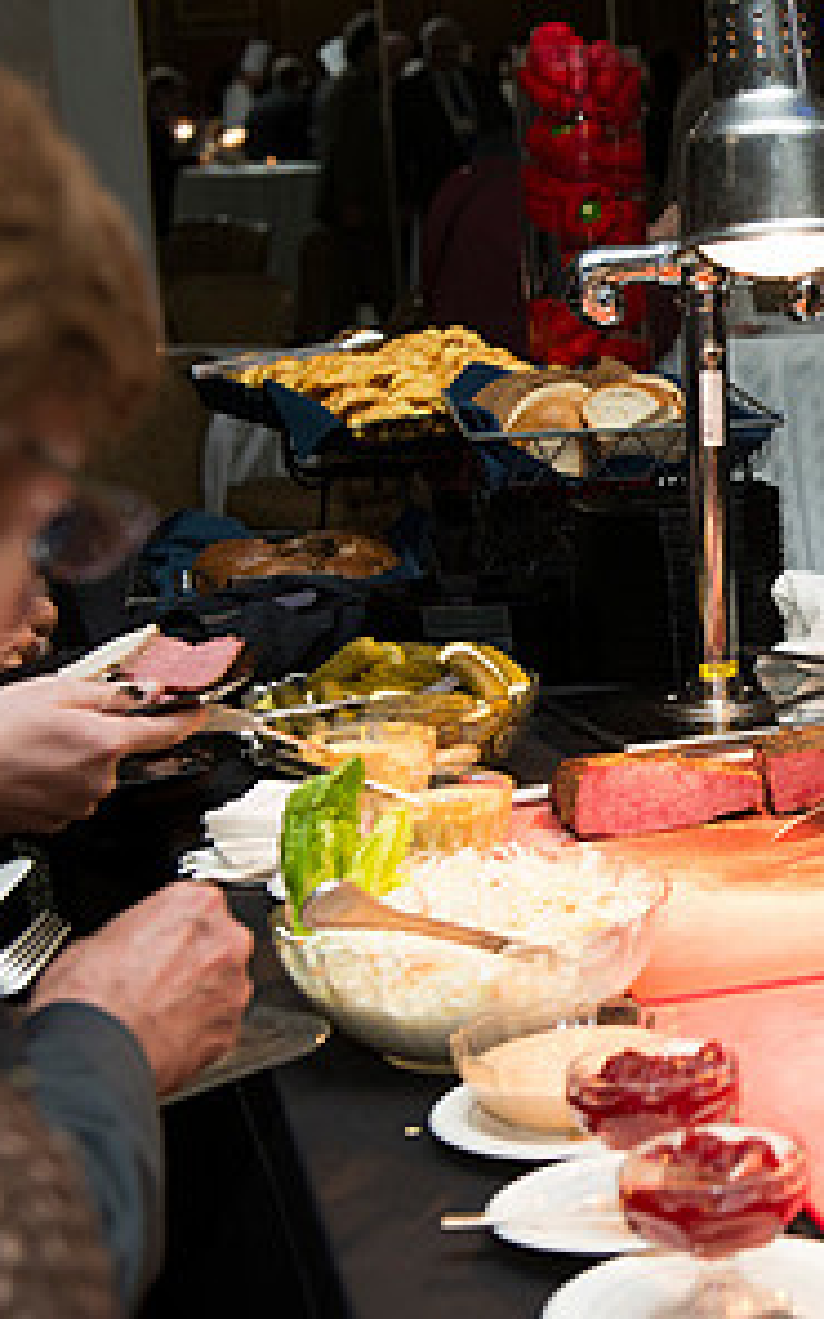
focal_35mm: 84
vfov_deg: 24.6
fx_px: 3018
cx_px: 1198
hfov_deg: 14.6
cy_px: 577
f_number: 4.5
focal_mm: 42
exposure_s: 1/200
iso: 1000
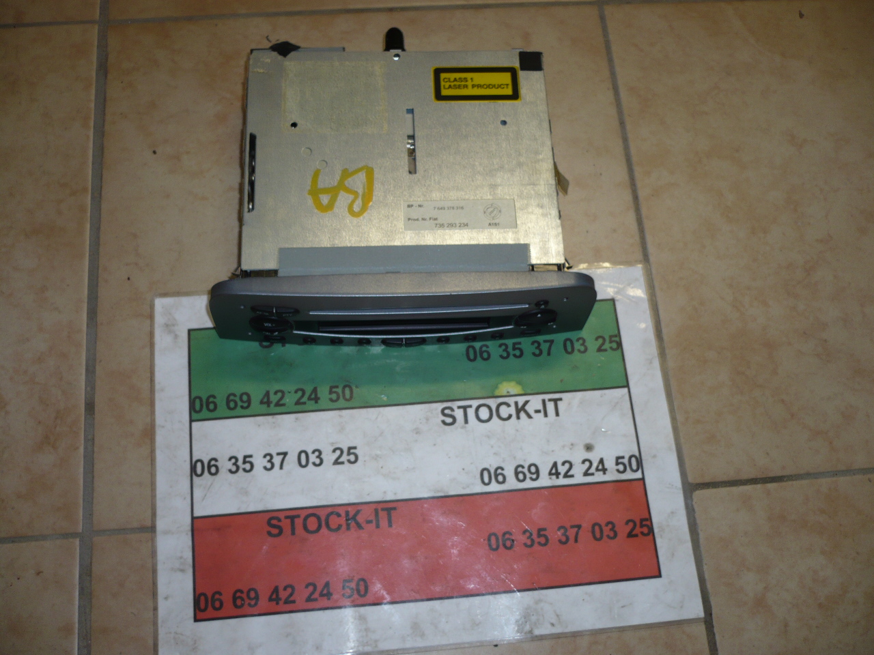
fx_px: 884
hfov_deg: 52.6
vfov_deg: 40.7
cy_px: 328
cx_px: 437
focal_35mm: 35
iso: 100
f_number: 2.8
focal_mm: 5.8
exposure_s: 1/30
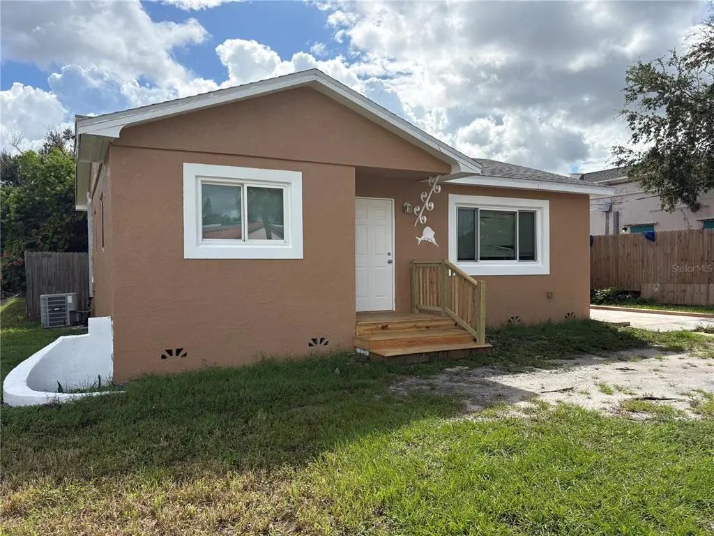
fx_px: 536
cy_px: 268
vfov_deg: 53.1
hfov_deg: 67.3
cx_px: 357
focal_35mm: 26
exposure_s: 1/6993
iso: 80
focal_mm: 5.96
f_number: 1.6
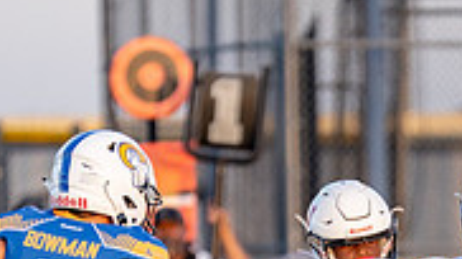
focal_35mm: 870
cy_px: 495
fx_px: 10648
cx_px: 417
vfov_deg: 1.4
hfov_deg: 2.5
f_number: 2.8
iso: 1000
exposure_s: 1/1250
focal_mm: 185
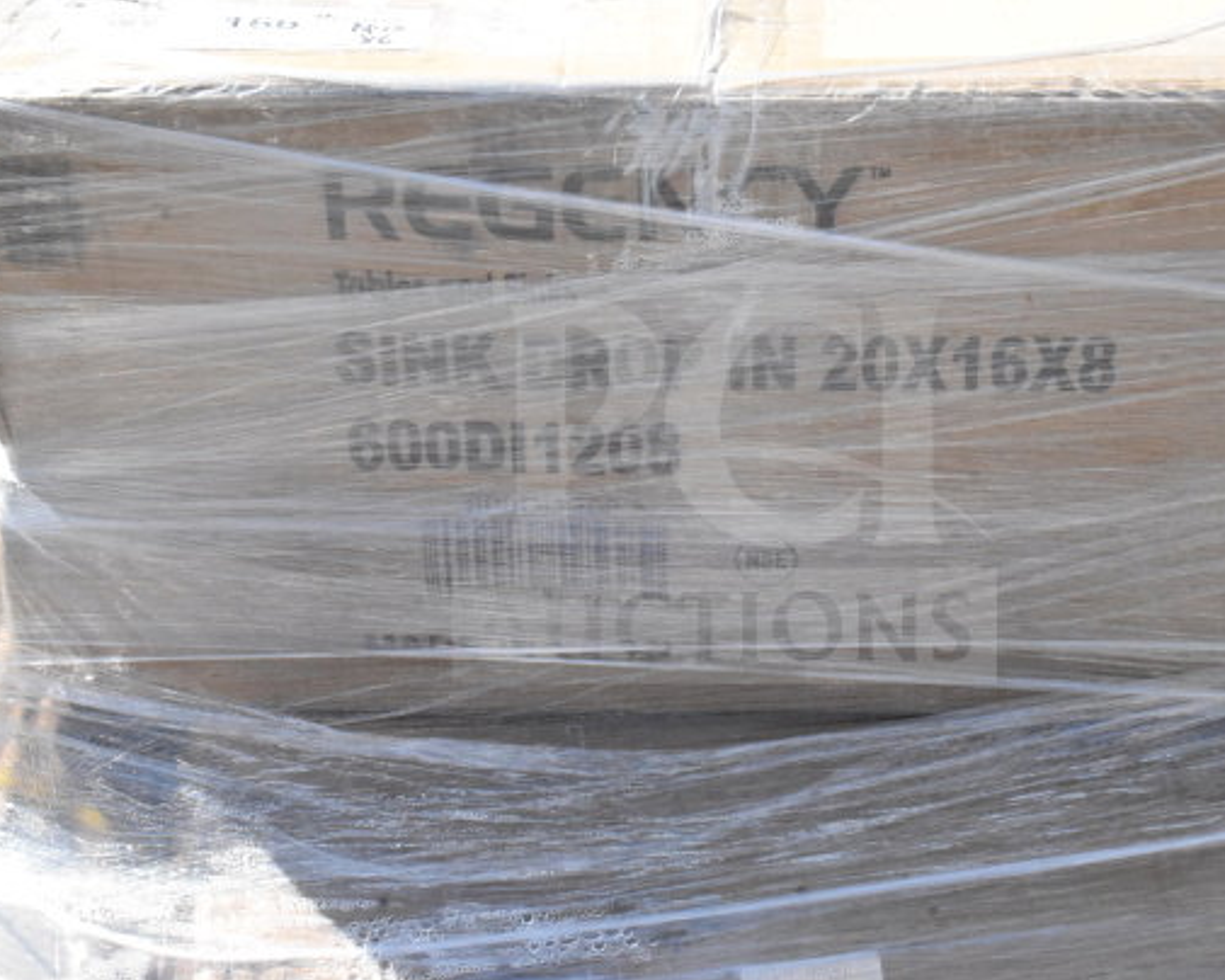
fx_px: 2465
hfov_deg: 27.9
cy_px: 491
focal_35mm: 68
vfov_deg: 22.5
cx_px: 723
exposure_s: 1/1250
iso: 6400
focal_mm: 40
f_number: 22
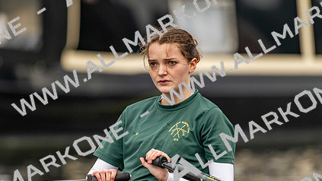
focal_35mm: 575
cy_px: 118
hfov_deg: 3.8
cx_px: 106
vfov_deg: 2.1
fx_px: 4910
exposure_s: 1/2500
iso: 1600
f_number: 4.5
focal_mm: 400
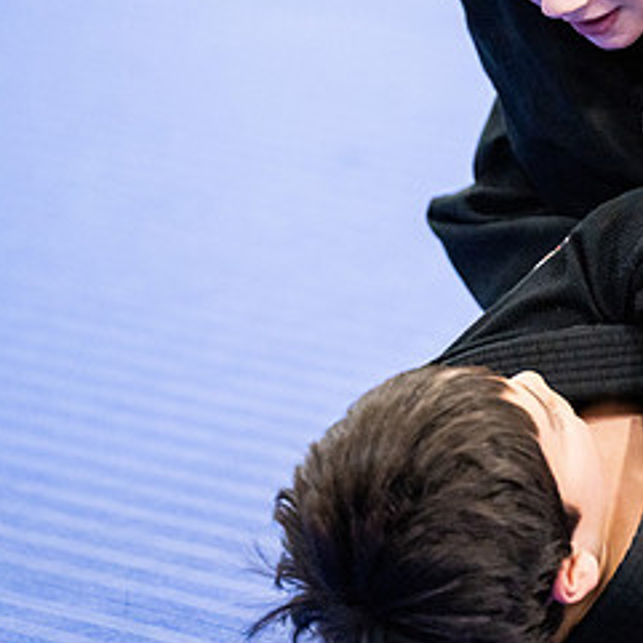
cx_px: 651
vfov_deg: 4.7
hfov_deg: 4.7
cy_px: 140
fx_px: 7818
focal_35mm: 372
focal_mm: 182
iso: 6400
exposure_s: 1/500
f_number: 2.8
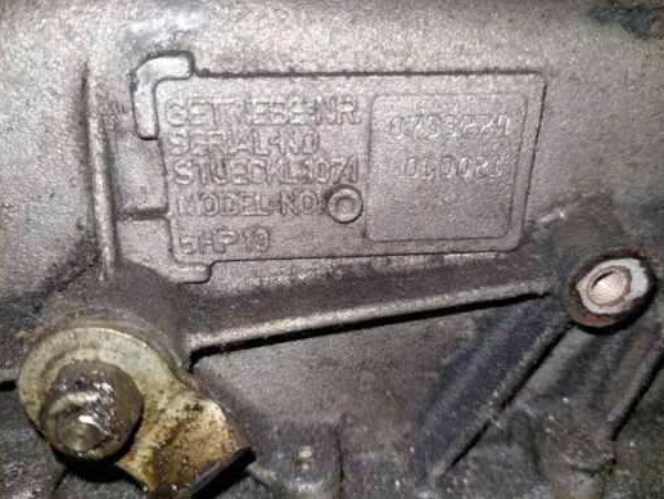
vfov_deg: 48.2
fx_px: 556
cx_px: 328
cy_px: 257
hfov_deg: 61.6
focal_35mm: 29
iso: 40
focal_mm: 5.23
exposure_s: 1/100
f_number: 1.8
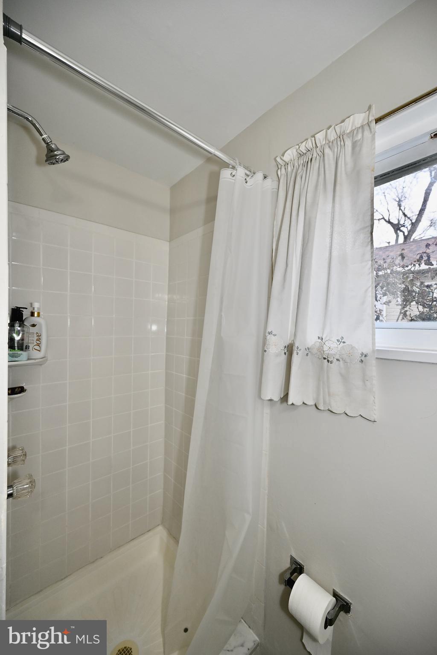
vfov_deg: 104.3
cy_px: 328
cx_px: 218
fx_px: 255
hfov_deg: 81.2
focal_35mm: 14
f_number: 5
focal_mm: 14
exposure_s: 1/60
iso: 220
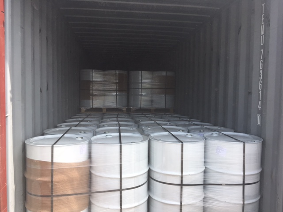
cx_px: 142
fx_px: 237
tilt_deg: -6.1
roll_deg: +0.8
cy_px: 106
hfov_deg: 61.7
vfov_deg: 48.2
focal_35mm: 29
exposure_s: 1/905
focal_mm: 4.15
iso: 25
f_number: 2.2
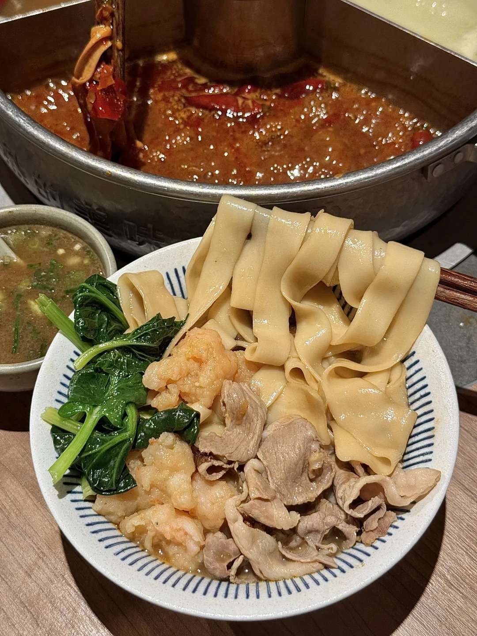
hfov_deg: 30.3
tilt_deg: -57.7
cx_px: 238
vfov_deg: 39.7
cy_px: 318
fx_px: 882
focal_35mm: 48
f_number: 1.78
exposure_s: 1/121
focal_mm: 6.76
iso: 50
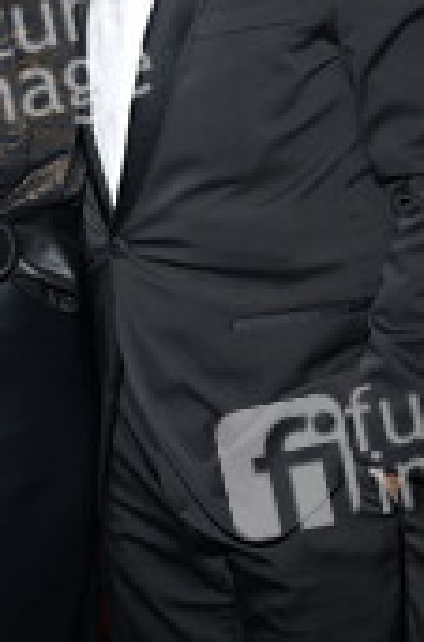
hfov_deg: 17.9
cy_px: 263
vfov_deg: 27.0
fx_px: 1333
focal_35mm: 75
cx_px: 68
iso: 640
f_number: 5.6
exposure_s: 1/250
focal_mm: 32
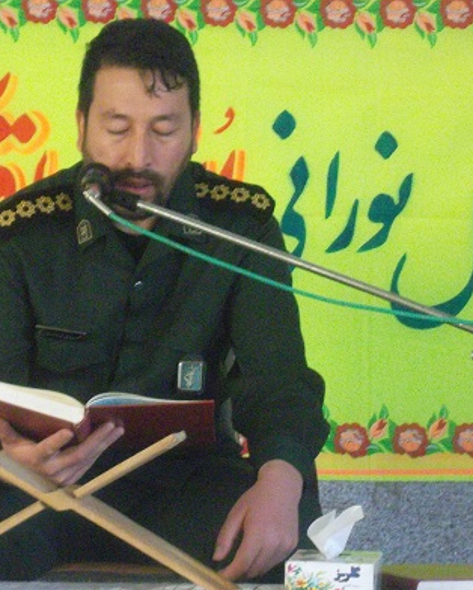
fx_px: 3759
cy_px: 321
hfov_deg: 7.2
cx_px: 139
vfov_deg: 9.0
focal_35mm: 215
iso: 693
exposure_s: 1/18
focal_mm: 19.6
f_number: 5
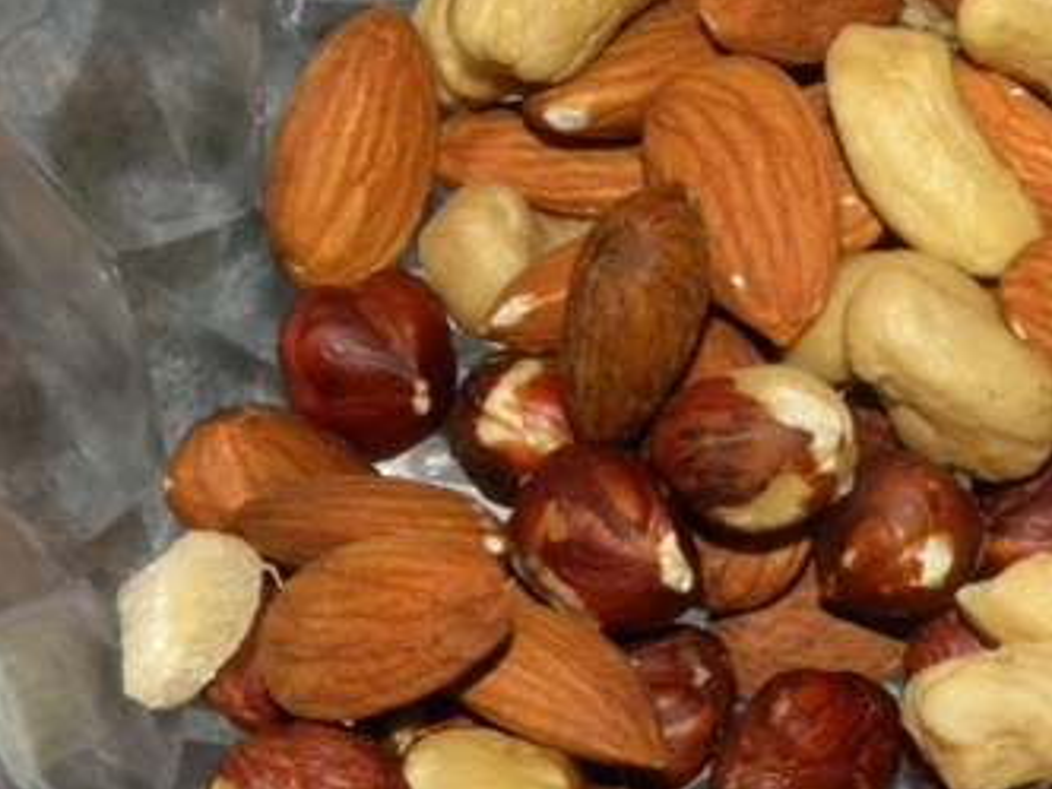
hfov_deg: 15.0
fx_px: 3951
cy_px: 456
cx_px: 974
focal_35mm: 130
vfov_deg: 11.4
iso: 400
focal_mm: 11.8
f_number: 8
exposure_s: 1/30
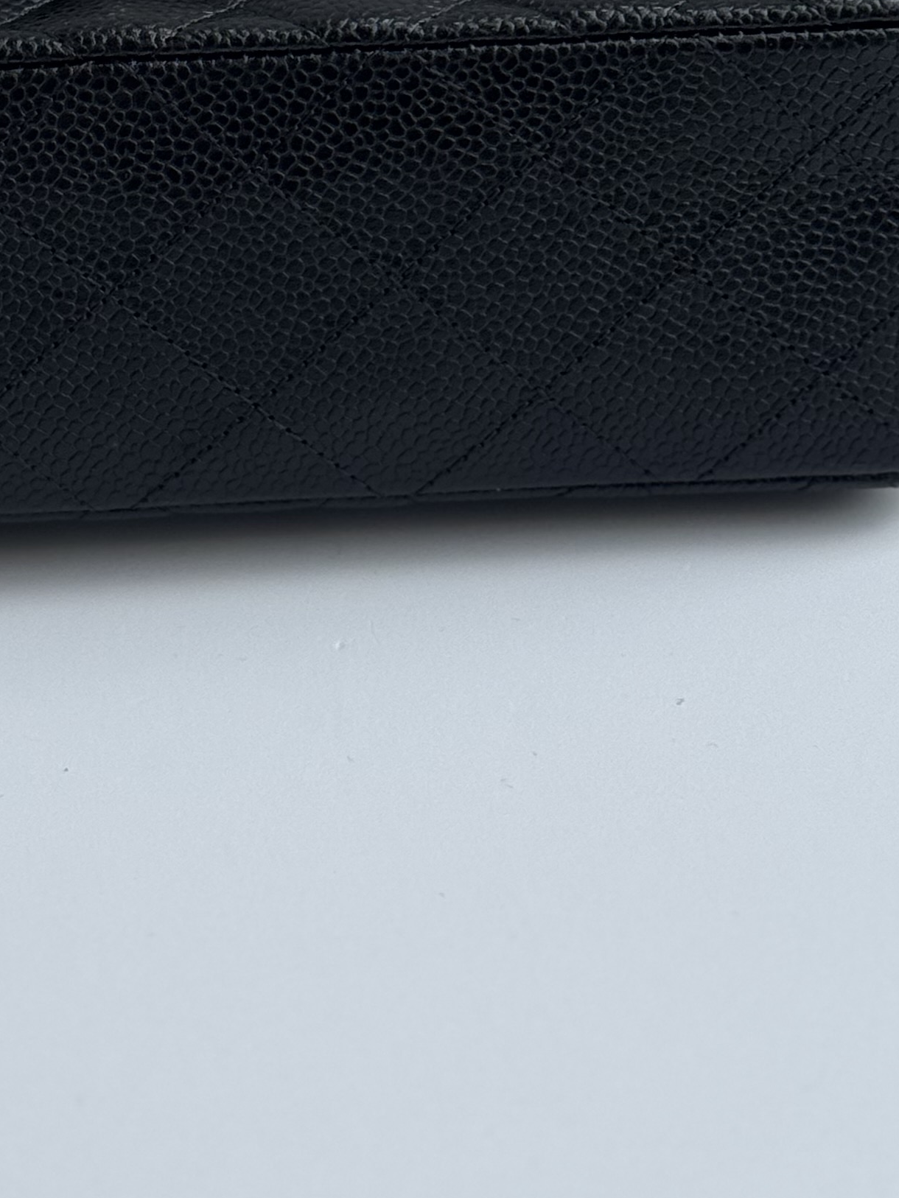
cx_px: 39
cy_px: -29
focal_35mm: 119
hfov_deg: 12.3
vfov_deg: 16.2
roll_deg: +2.0
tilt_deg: -25.5
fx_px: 4120
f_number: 1.78
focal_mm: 6.76
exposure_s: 1/685
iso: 64
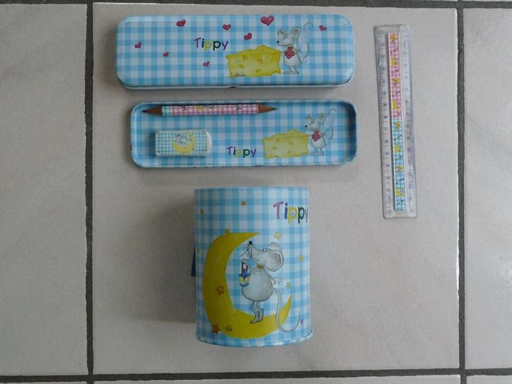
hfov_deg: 43.9
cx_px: 256
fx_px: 636
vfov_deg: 33.6
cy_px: 192
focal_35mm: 43
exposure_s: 1/20
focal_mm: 7.1
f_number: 4
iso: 400
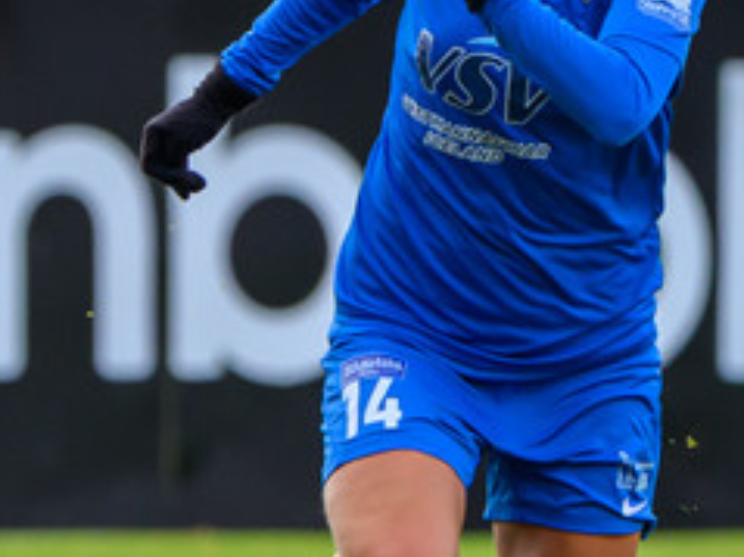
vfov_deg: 1.1
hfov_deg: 1.4
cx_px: -918
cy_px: 293
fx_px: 30290
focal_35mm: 1410
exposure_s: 1/1000
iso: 1400
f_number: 6.3
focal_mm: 290
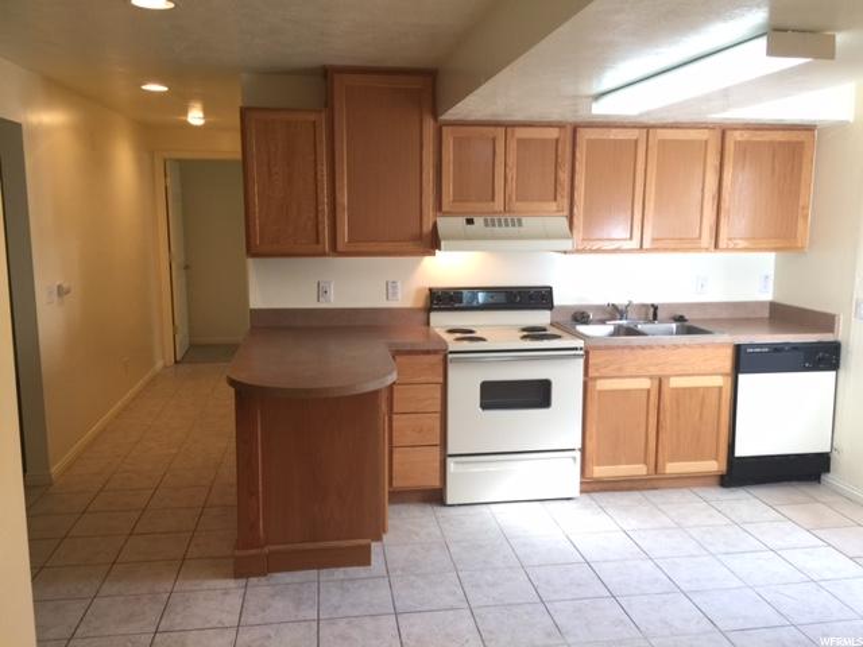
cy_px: 324
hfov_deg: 61.7
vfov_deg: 48.2
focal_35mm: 29
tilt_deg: -8.4
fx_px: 723
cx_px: 432
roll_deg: +0.8
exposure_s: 1/30
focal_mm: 4.15
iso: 40
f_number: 2.2
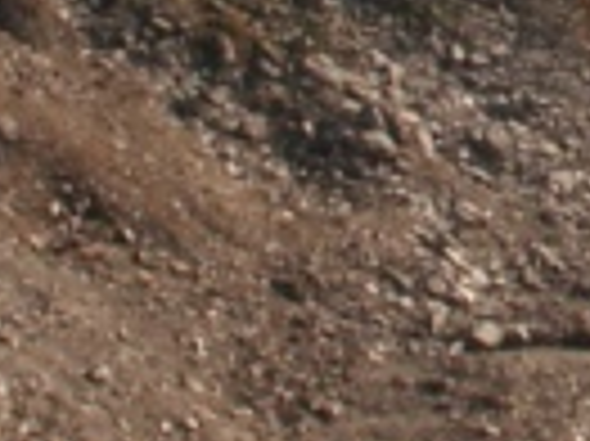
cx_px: 1009
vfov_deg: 5.4
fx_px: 4649
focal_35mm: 273
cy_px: -220
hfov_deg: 7.1
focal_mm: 5.86
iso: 50
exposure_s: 1/160
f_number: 8
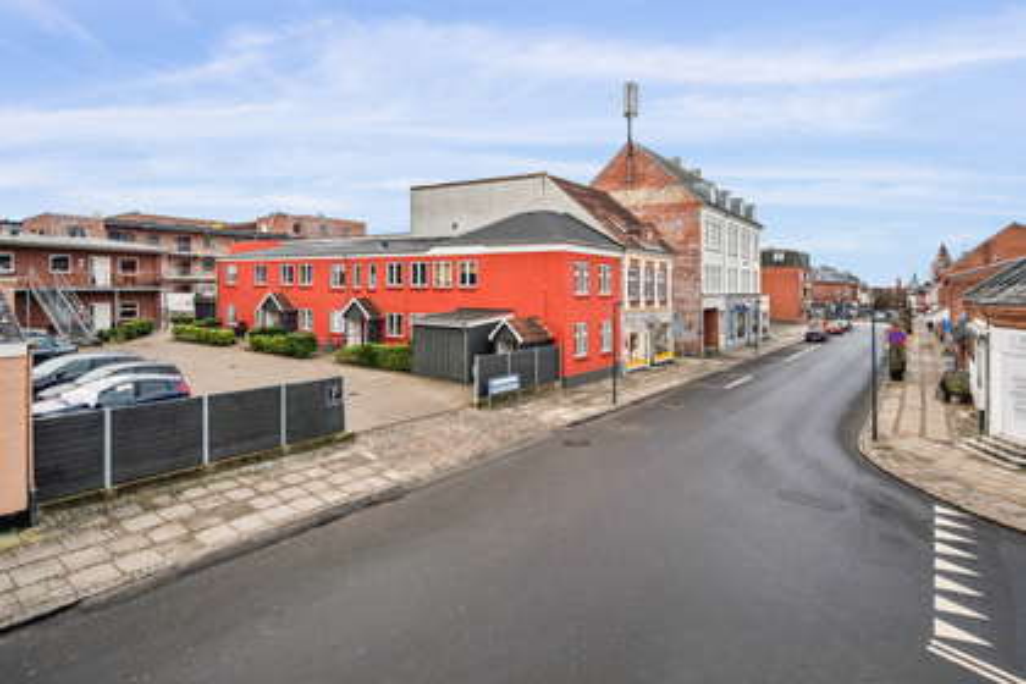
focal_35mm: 18
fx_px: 499
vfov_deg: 68.9
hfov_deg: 91.6
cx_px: 513
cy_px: 342
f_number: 5
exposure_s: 1/500
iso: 800
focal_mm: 17.5
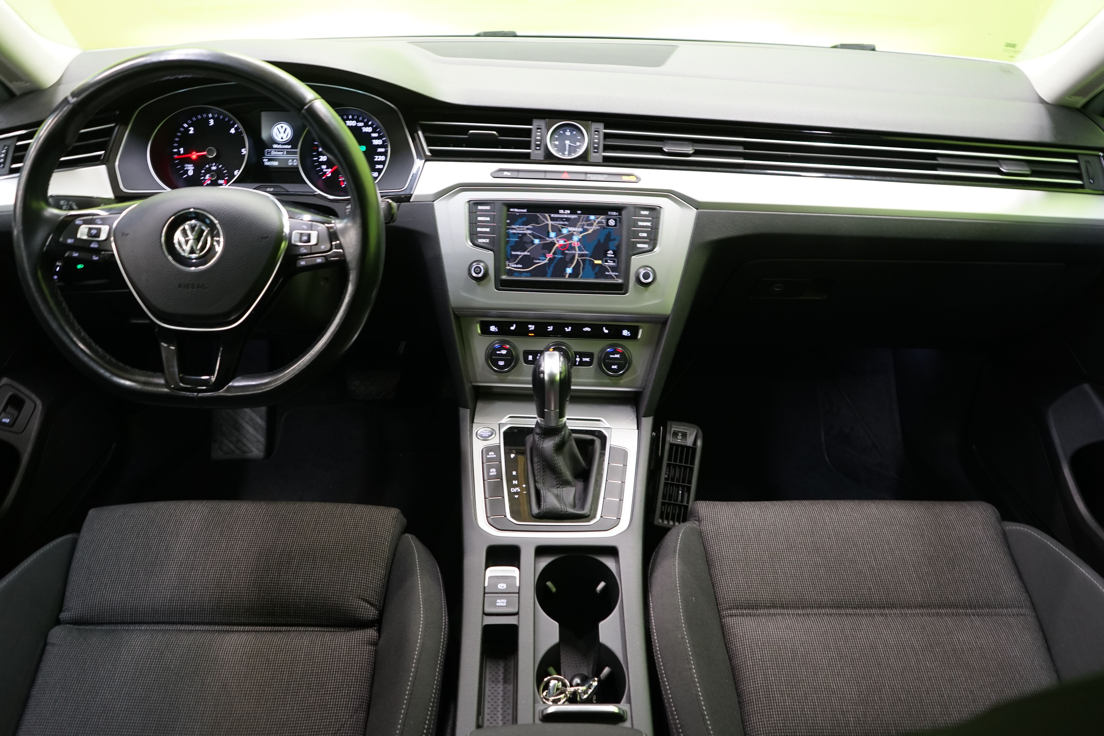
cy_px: 368
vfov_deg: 46.4
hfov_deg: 65.5
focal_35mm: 28
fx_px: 859
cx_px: 552
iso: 800
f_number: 4.5
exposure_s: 1/8
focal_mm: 28
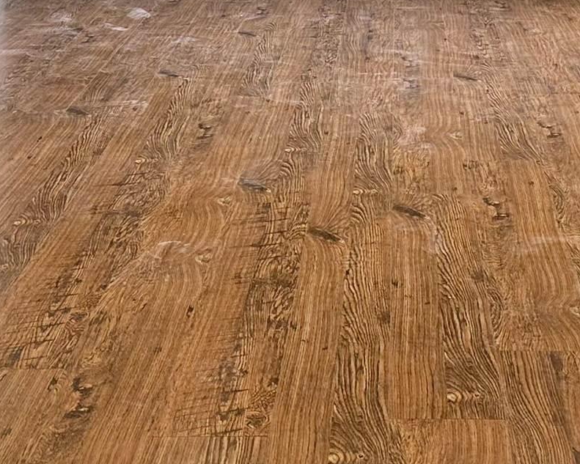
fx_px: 1562
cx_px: 383
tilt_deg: -6.8
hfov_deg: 21.0
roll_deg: +0.1
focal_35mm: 91
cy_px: -158
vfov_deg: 15.9
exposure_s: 1/121
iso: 100
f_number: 1.78
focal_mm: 6.86
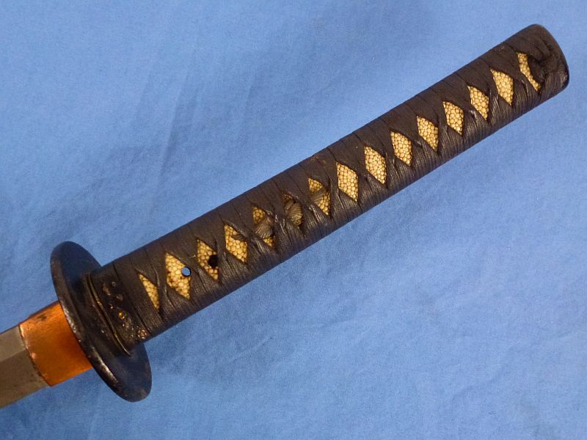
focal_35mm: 36
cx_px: 294
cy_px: 220
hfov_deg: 51.4
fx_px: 610
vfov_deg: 39.7
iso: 640
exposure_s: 1/125
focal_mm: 6.4
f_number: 3.7
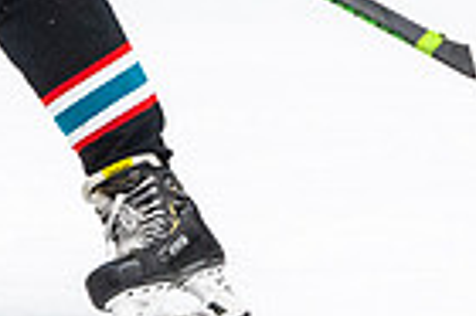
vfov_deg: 1.6
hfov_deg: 2.4
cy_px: -389
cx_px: -68
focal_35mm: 872
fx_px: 11516
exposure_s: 1/640
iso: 1600
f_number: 2.8
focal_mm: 116
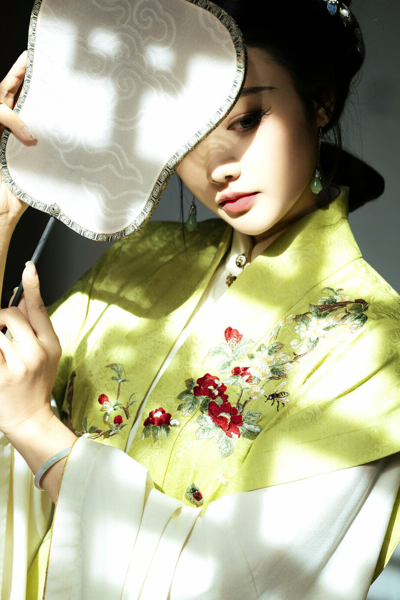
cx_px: 152
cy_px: 275
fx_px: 1416
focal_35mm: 85
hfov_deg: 16.1
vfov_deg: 23.9
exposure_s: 1/160
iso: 125
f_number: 4
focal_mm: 65
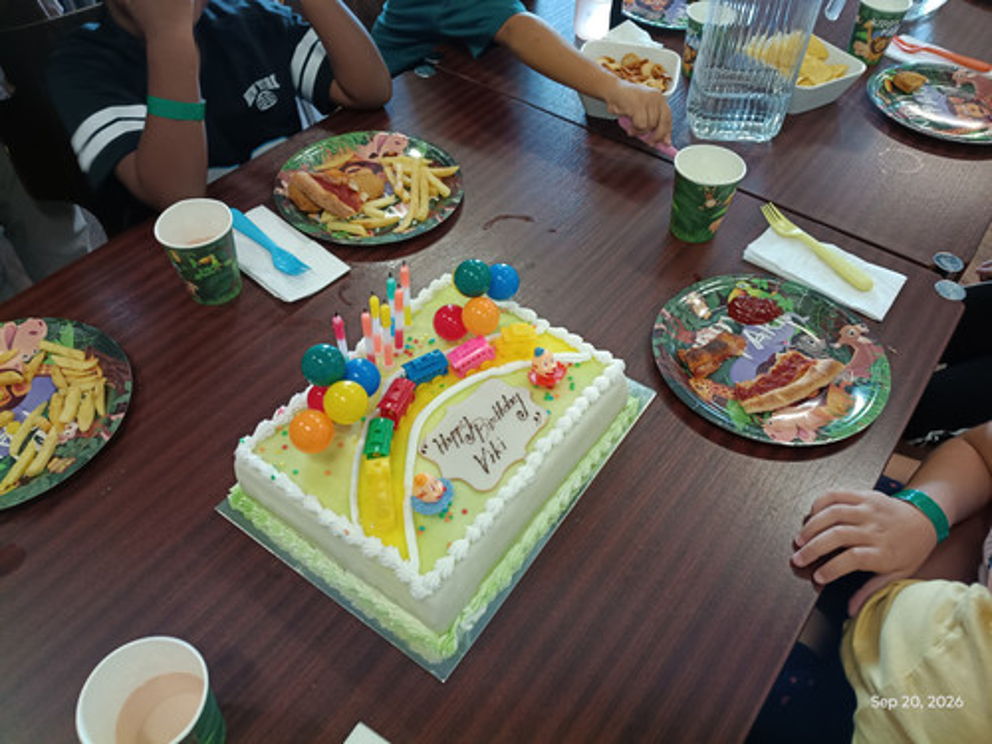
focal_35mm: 26
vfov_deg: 53.1
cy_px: 372
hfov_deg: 67.3
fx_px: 745
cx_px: 496
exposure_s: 1/33.3
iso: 1050
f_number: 1.8
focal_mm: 4.81
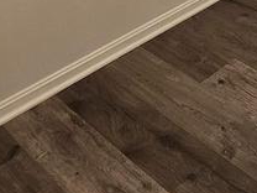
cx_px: 363
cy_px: -225
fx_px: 475
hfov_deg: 24.8
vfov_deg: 16.0
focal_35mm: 64
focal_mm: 2.2
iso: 125
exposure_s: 1/60
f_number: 2.2
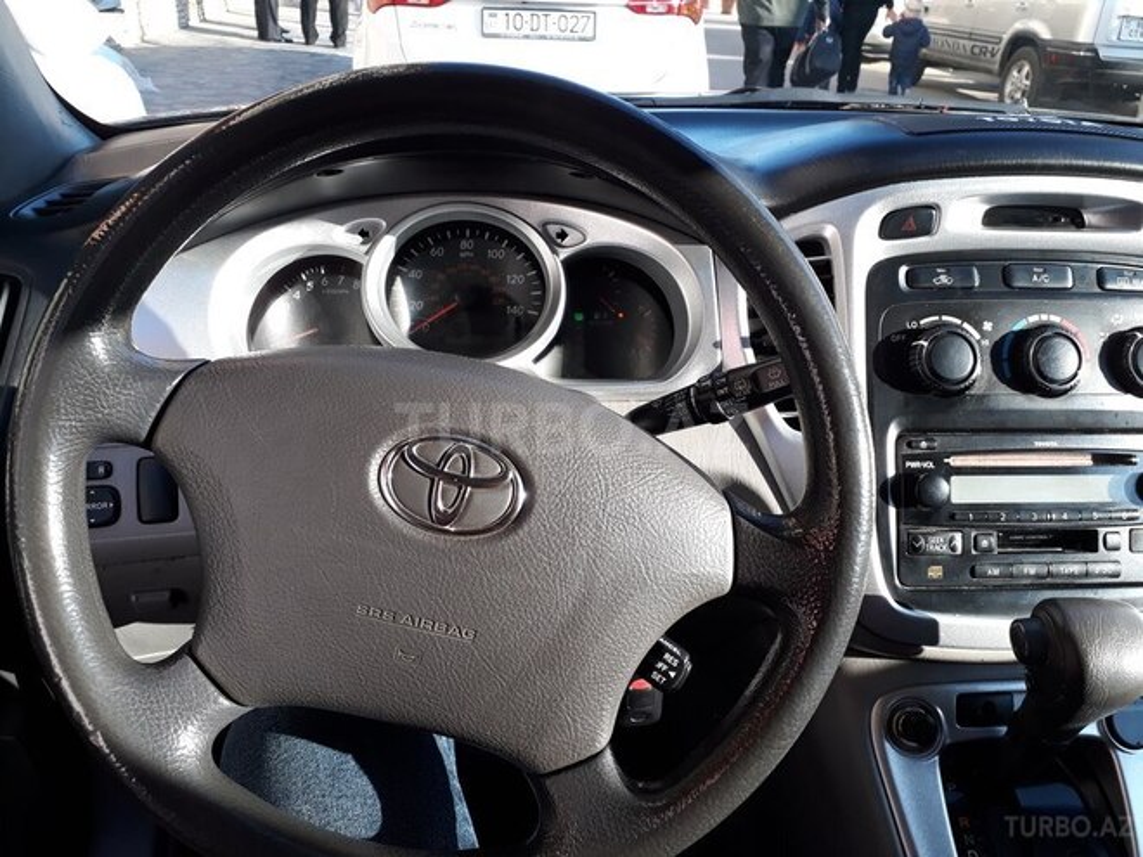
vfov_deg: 51.4
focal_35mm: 27
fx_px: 892
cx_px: 572
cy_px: 428
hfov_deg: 65.3
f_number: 1.9
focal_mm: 3.6
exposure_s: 1/143
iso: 40
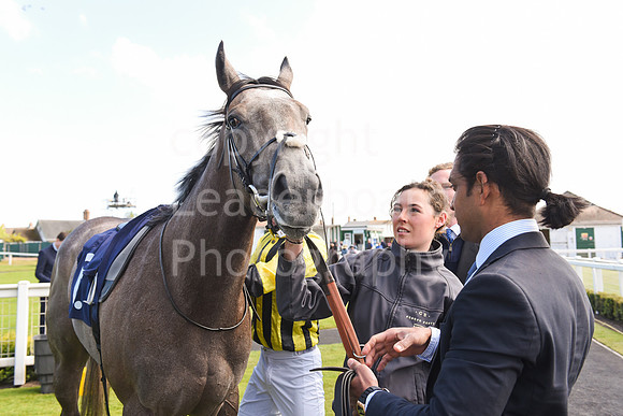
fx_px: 606
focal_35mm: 35
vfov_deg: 37.9
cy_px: 208
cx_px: 312
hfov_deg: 54.4
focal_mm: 35
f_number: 5.6
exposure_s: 1/400
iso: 400
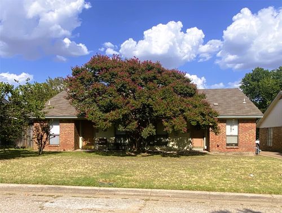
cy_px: 106
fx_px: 204
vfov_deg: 55.0
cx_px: 141
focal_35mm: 25
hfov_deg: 69.3
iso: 20
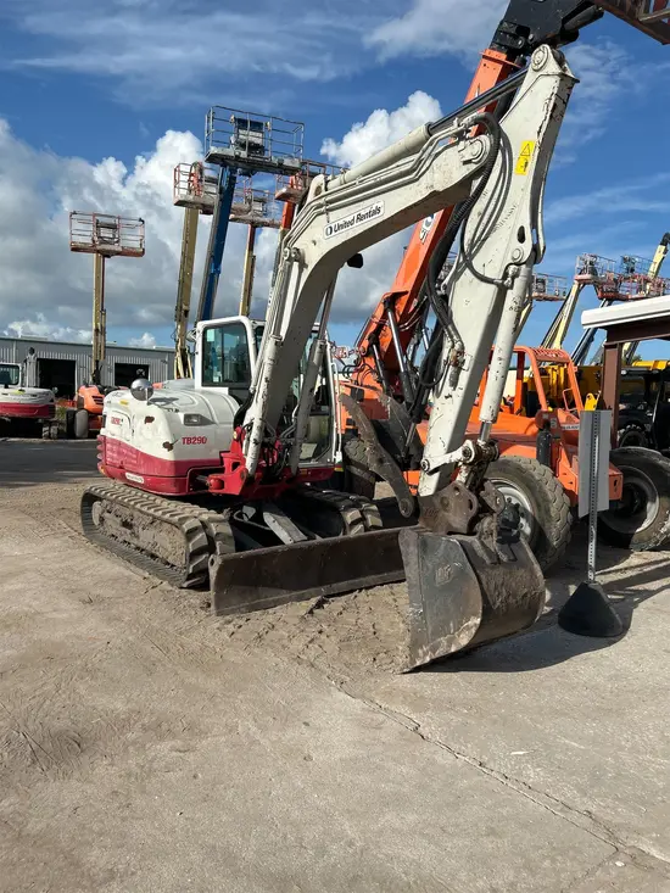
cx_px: 335
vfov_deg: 67.3
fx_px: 671
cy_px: 446
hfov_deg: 53.1
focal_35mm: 26
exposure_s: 1/5319
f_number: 1.5
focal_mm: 5.7
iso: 50
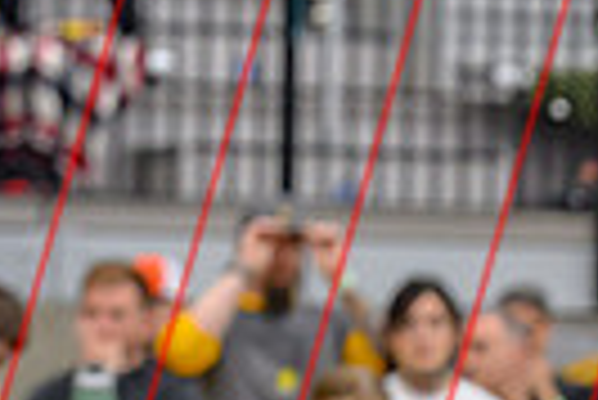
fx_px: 7666
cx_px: -255
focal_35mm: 461
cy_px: -174
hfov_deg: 4.4
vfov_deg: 3.0
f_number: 2.8
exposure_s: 1/800
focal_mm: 90
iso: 1800
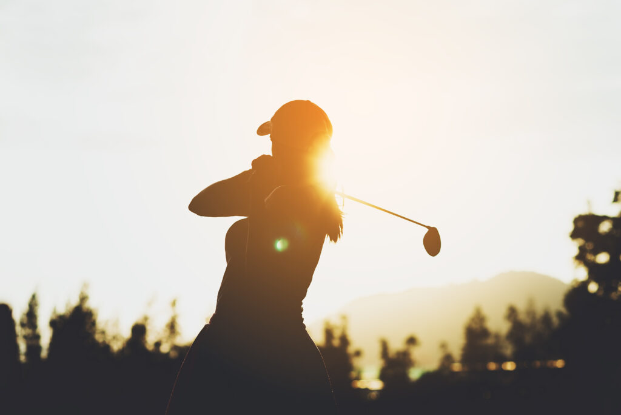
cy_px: 208
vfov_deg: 16.1
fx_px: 1467
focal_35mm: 85
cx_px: 310
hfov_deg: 23.9
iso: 200
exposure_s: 1/1000
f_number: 3.5
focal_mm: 85
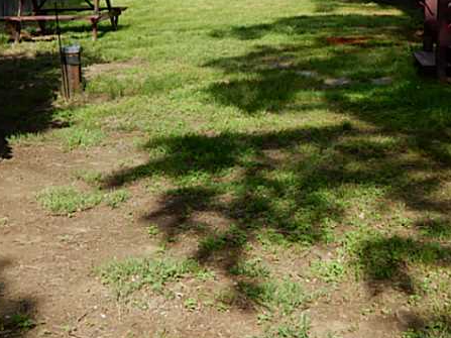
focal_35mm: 68
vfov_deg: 21.3
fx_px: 886
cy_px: 69
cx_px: 262
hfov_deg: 28.5
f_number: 3.4
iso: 125
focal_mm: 6.8
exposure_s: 1/640
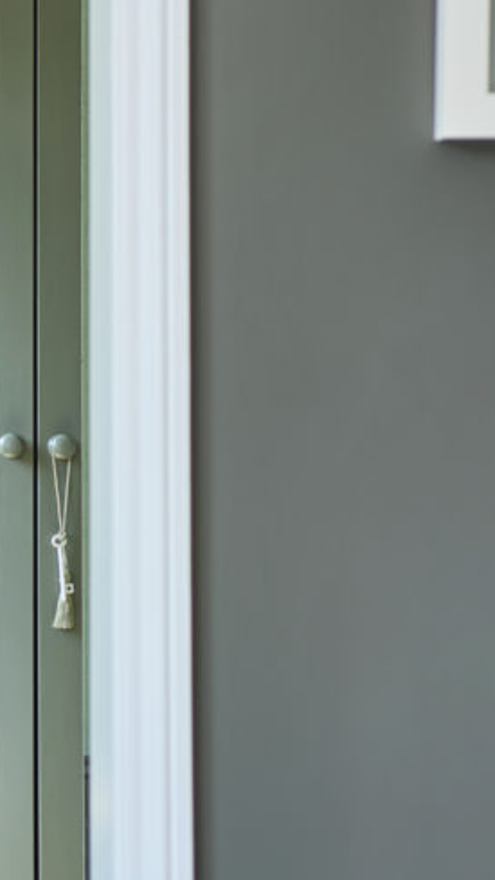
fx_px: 3454
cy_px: 395
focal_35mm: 148
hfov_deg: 8.1
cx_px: -126
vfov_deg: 14.5
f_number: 3.5
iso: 125
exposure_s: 1/60
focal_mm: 60
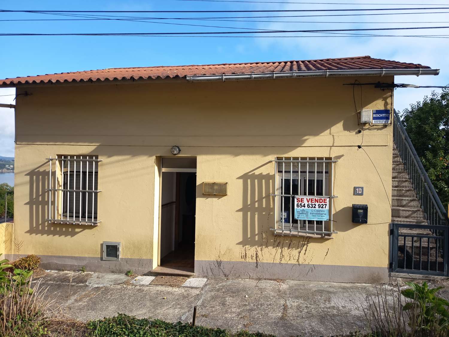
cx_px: 224
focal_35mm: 24
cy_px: 168
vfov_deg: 56.8
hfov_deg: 71.6
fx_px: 311
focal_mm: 5.24
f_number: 1.7
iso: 50
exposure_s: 1/259
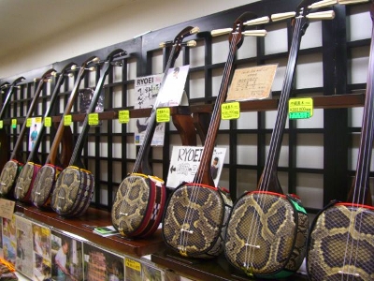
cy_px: 140
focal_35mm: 38
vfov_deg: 37.7
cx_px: 187
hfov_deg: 49.0
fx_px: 411
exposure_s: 1/60
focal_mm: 7.9
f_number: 2.8
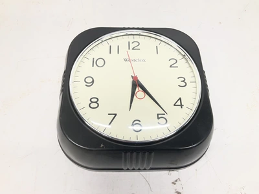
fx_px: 217
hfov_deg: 61.7
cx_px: 130
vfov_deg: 48.2
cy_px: 97
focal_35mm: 29
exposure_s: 1/120
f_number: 1.8
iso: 25
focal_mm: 3
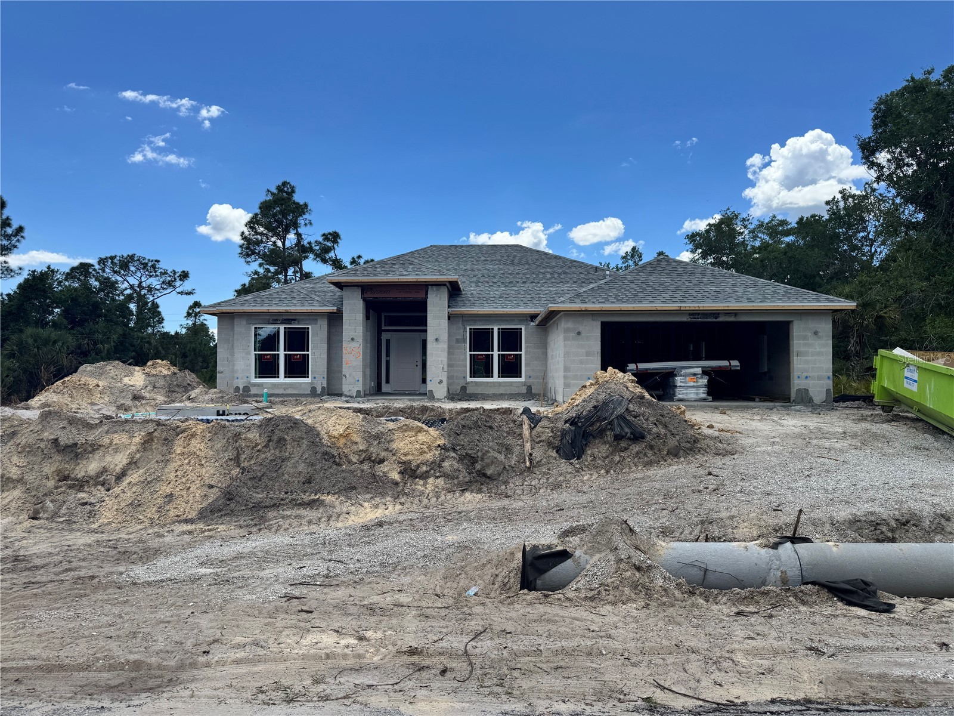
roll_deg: -0.4
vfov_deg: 56.8
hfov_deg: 71.6
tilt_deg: +1.2
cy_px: 358
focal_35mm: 24
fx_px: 661
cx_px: 477
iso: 80
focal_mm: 6.76
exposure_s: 1/4049
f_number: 1.78
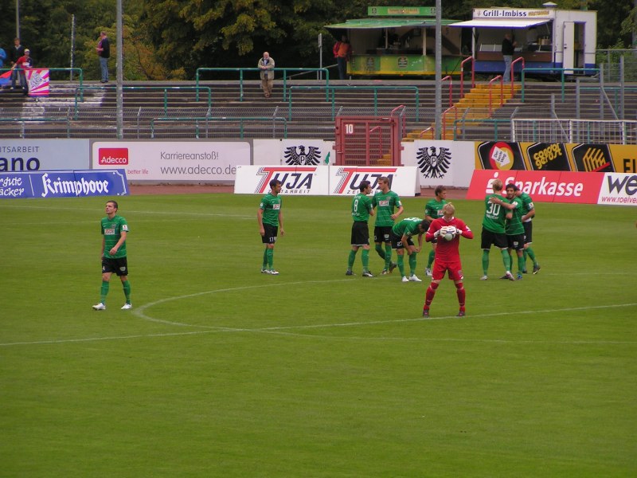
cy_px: 239
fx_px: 4159
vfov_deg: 6.6
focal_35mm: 226
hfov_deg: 8.8
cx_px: 318
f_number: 3.5
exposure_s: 1/400
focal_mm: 34.5
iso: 50
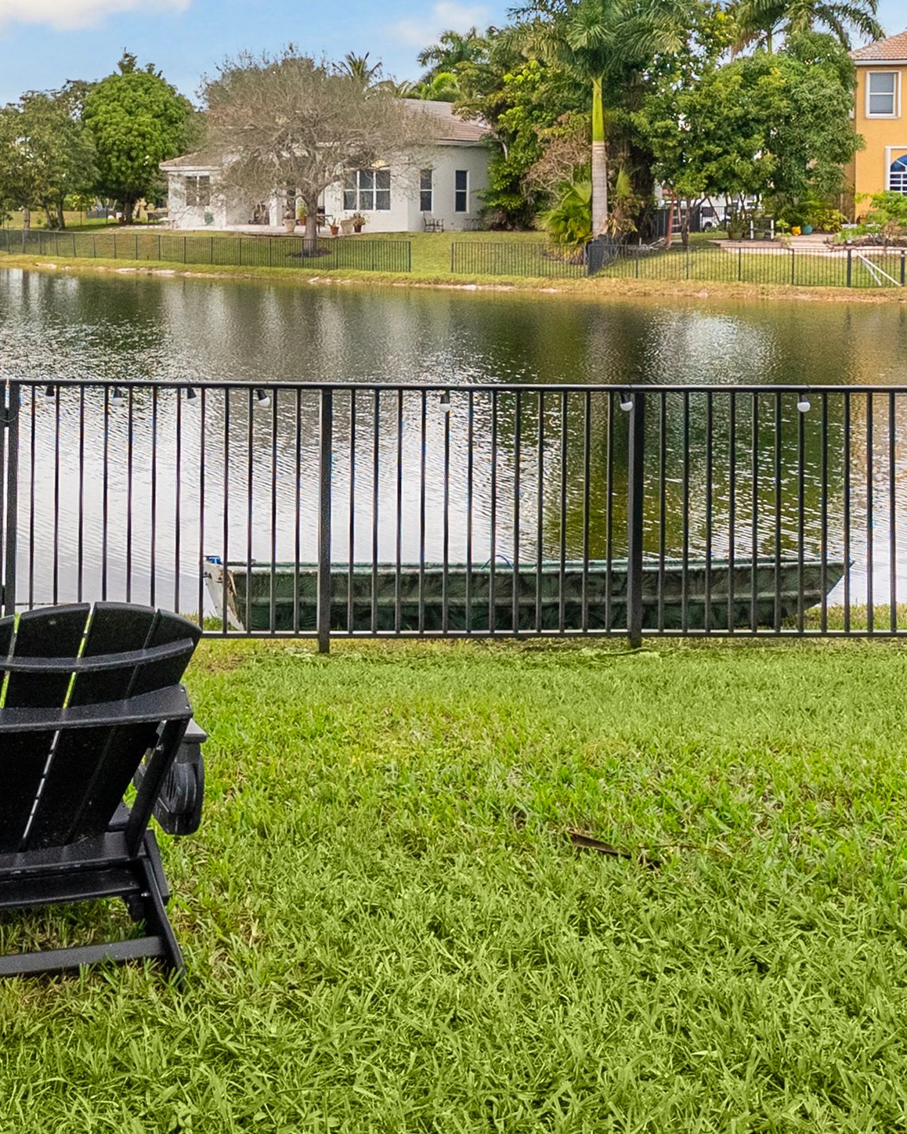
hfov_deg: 32.5
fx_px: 1477
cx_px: 97
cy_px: 242
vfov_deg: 40.4
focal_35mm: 44
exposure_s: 1/125
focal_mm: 16
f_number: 8
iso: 400
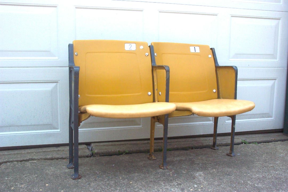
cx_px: 144
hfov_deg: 50.7
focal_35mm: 38
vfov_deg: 35.1
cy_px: 96
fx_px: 304
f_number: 4.8
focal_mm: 8
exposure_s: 1/250
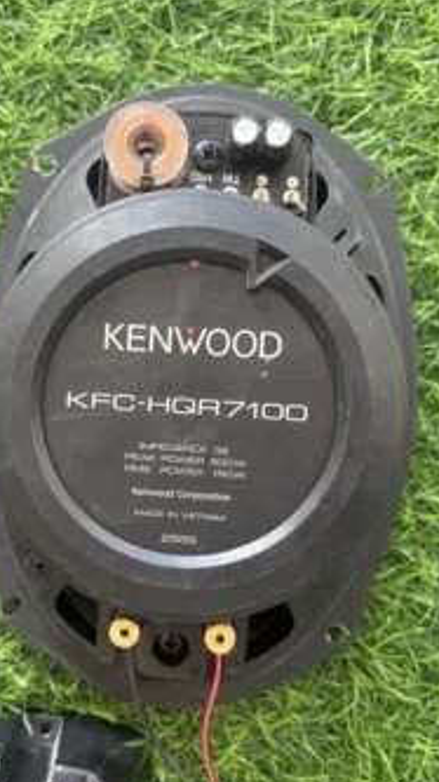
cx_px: 176
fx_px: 704
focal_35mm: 34
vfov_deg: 58.0
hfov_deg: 34.5
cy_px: 383
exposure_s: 1/61
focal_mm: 5.96
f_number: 1.6
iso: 125
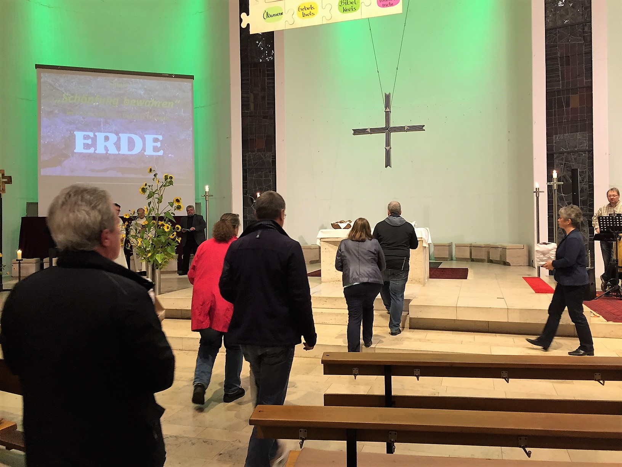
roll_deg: +0.3
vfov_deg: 48.2
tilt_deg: +0.1
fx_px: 521
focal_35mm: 29
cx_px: 311
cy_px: 234
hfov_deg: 61.7
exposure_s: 1/33
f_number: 2.2
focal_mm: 4.15
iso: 160
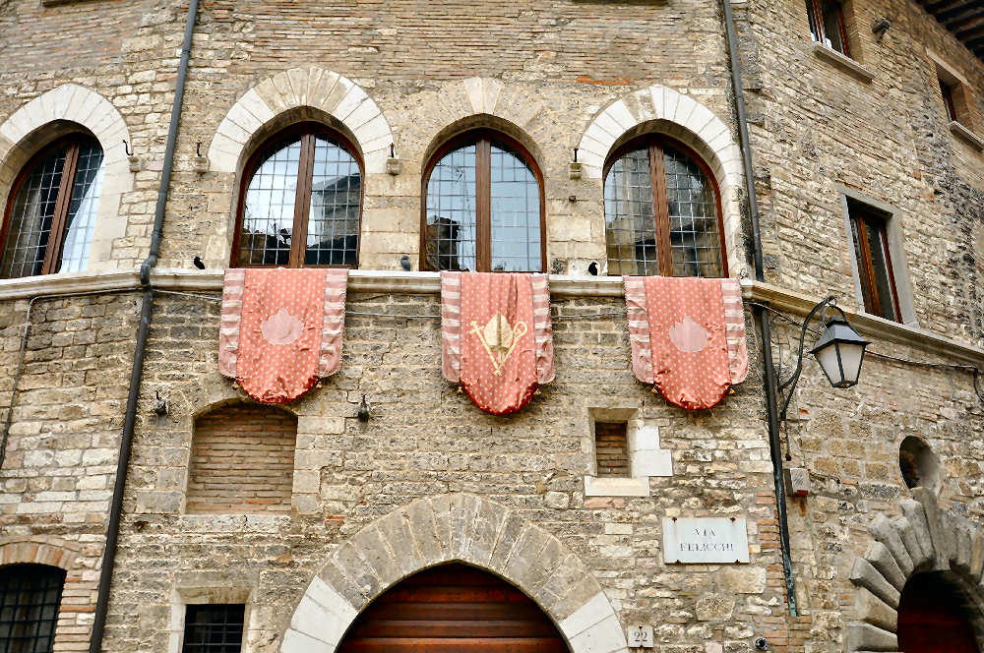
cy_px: 326
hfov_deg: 57.3
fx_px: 901
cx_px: 492
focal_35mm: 33
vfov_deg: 39.9
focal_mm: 22
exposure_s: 1/200
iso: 400
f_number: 7.1
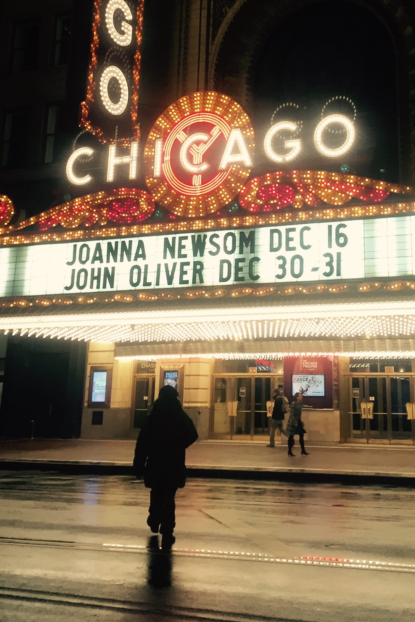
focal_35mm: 51
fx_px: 882
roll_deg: +0.5
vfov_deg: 37.4
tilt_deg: +18.4
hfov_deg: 26.3
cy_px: 119
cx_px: 282
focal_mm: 4.15
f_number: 2.2
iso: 40
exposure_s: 1/30
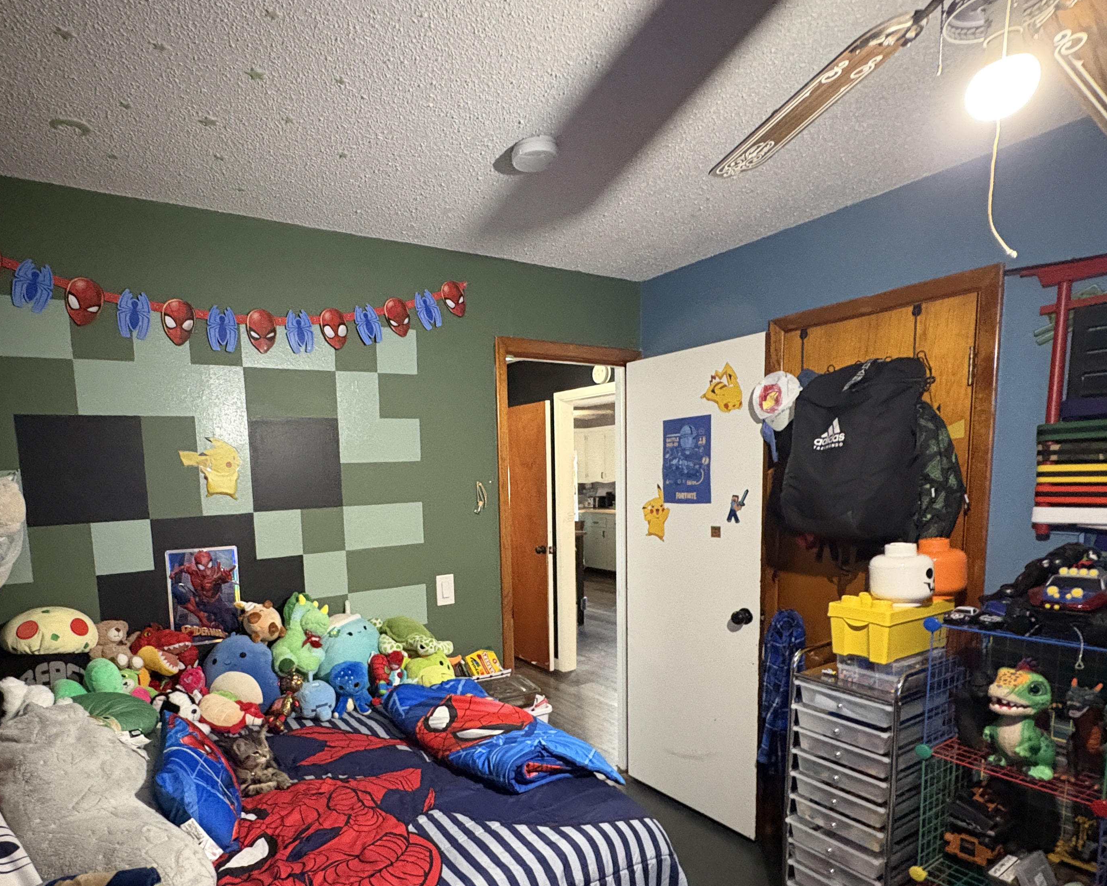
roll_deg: +2.7
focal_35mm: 20
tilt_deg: -8.1
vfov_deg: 67.1
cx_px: 454
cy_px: 554
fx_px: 655
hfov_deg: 79.6
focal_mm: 2.22
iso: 800
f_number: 2.2
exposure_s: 1/30
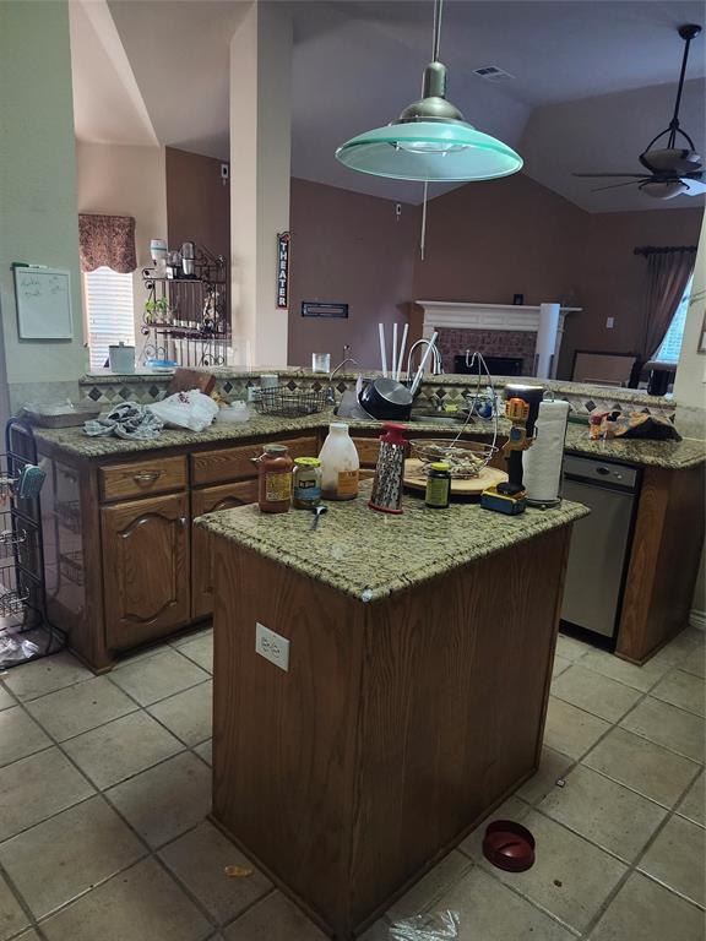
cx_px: 353
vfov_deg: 73.9
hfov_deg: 58.9
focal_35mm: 23
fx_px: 625
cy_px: 470
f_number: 1.8
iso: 1000
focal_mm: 5.54
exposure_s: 1/25
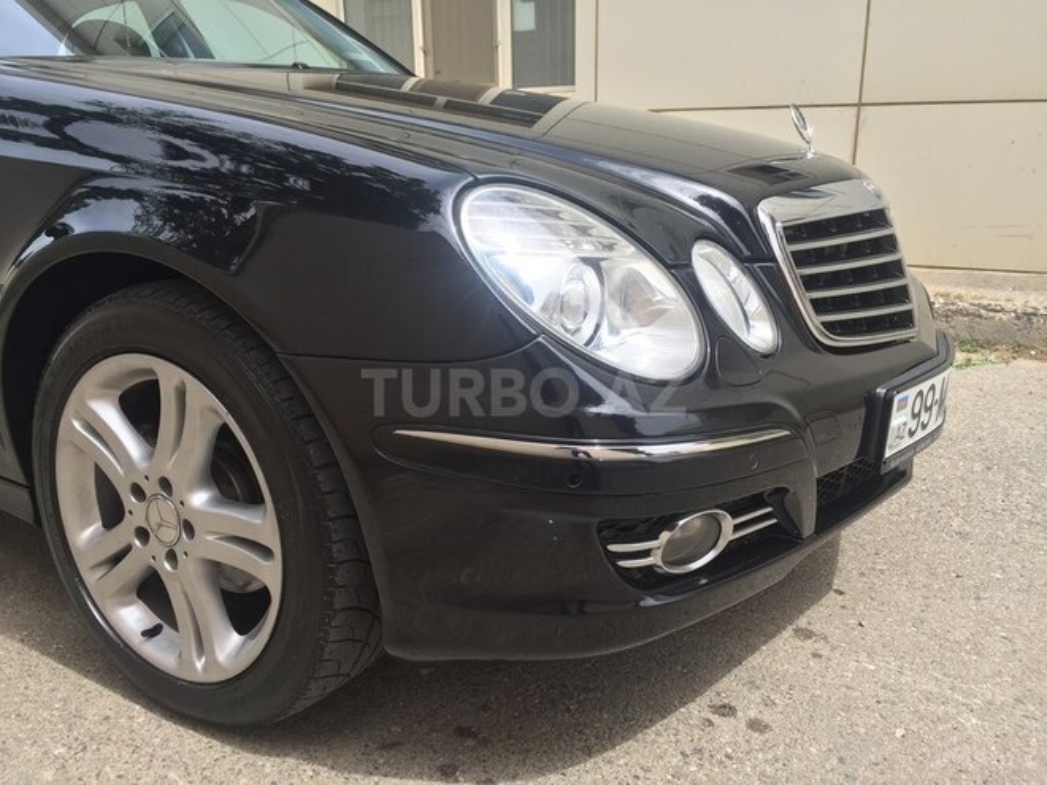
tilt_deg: -15.9
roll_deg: -0.9
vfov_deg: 48.2
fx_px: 877
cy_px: 392
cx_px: 524
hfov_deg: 61.7
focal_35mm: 29
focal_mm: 4.15
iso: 32
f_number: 2.2
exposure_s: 1/694
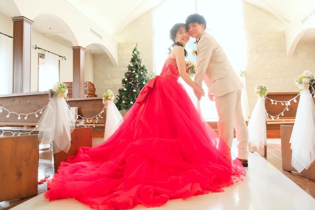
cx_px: 158
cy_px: 105
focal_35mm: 26
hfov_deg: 69.4
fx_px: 228
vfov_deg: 49.6
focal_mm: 17
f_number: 5.6
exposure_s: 1/60
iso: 1600
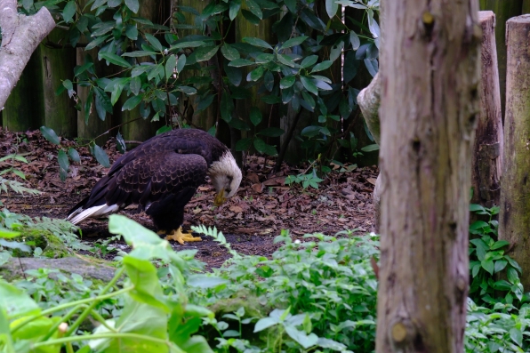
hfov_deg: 12.8
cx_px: 212
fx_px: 2369
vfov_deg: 8.5
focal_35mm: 161
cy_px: 138
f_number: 5
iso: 400
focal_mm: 80
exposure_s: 1/30
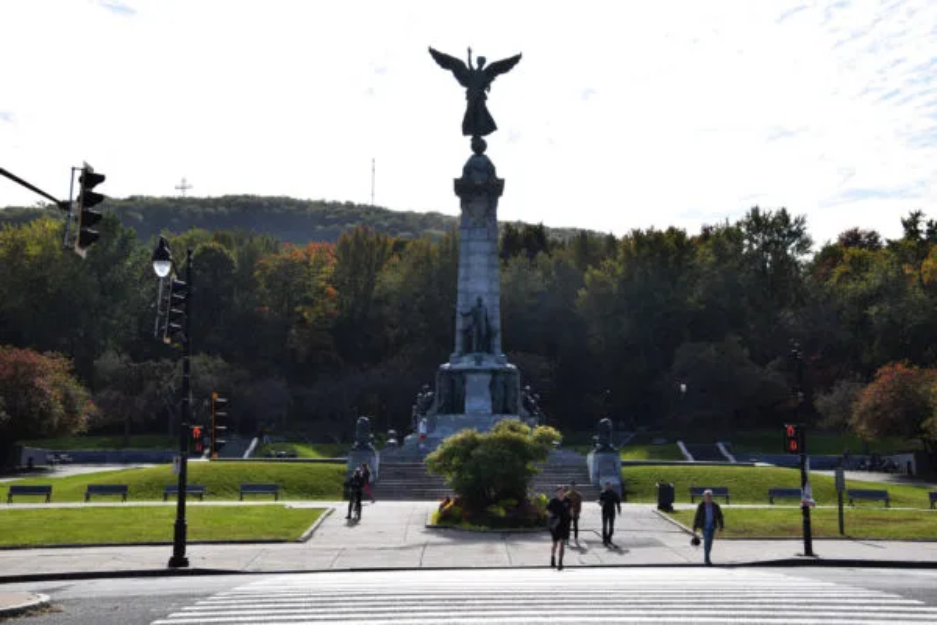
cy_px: 312
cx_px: 468
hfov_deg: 41.1
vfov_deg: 28.1
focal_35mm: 48
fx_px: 1249
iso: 200
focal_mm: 32
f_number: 9
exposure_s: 1/320
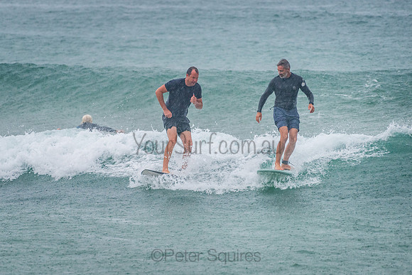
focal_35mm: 608
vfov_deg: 2.3
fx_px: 6963
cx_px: 161
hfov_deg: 3.4
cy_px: 136
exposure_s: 1/320
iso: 800
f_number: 5.6
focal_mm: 500
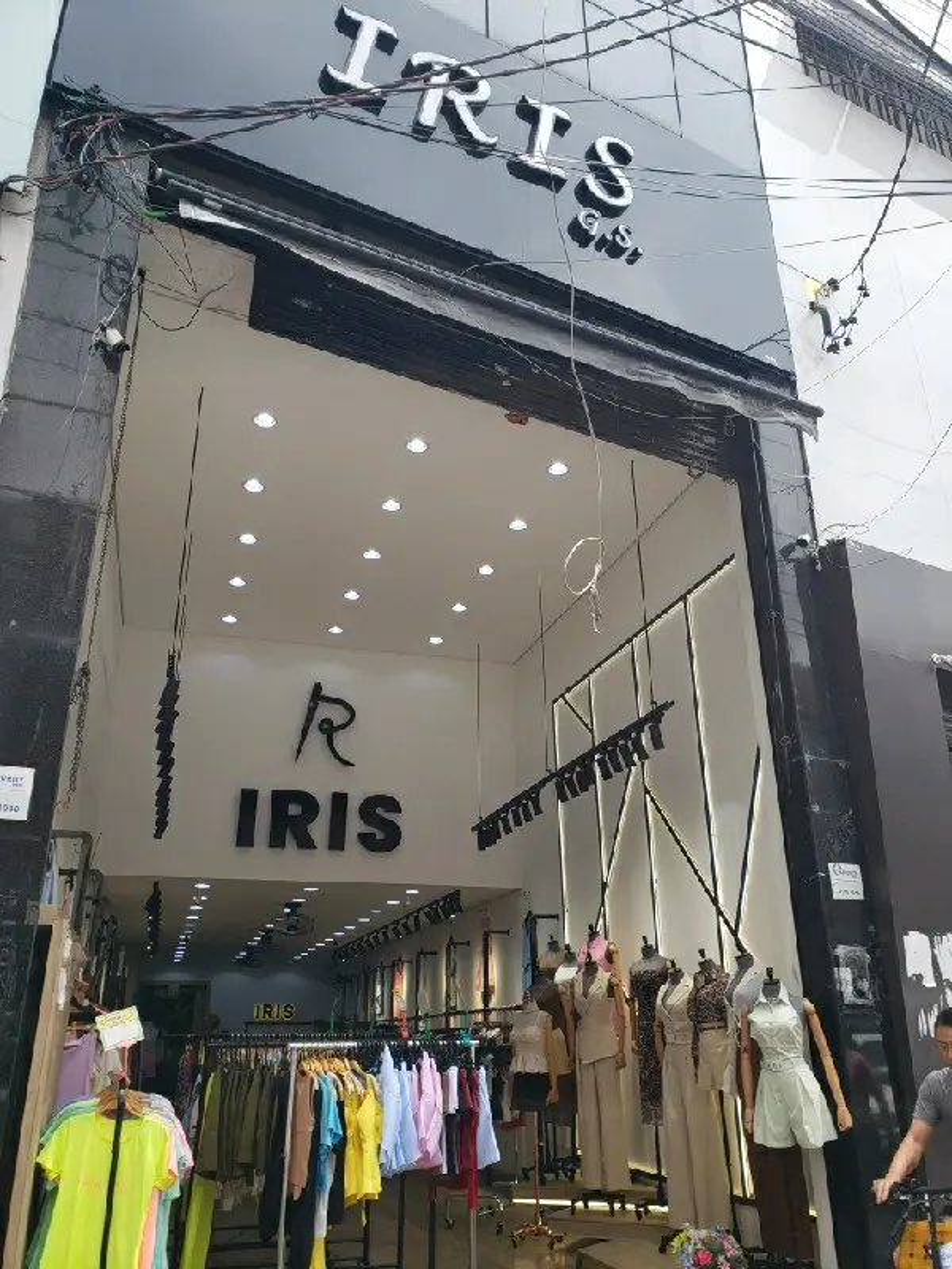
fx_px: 953
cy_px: 634
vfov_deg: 67.3
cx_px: 476
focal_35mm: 26
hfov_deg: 53.1
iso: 50
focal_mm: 4.3
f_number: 2.4
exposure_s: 1/476
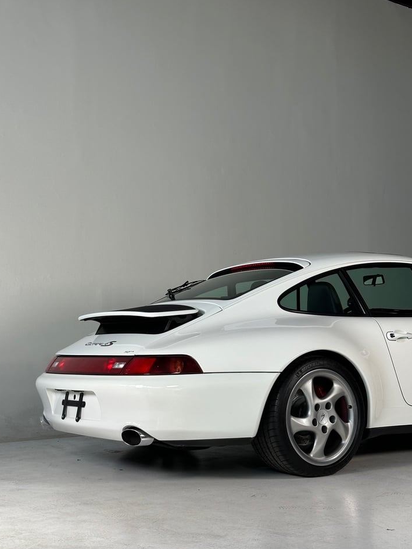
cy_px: 296
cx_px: 214
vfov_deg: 36.8
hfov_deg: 28.0
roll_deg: -0.3
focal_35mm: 52
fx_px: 825
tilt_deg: +4.4
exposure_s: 1/138
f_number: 1.78
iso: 50
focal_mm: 6.86
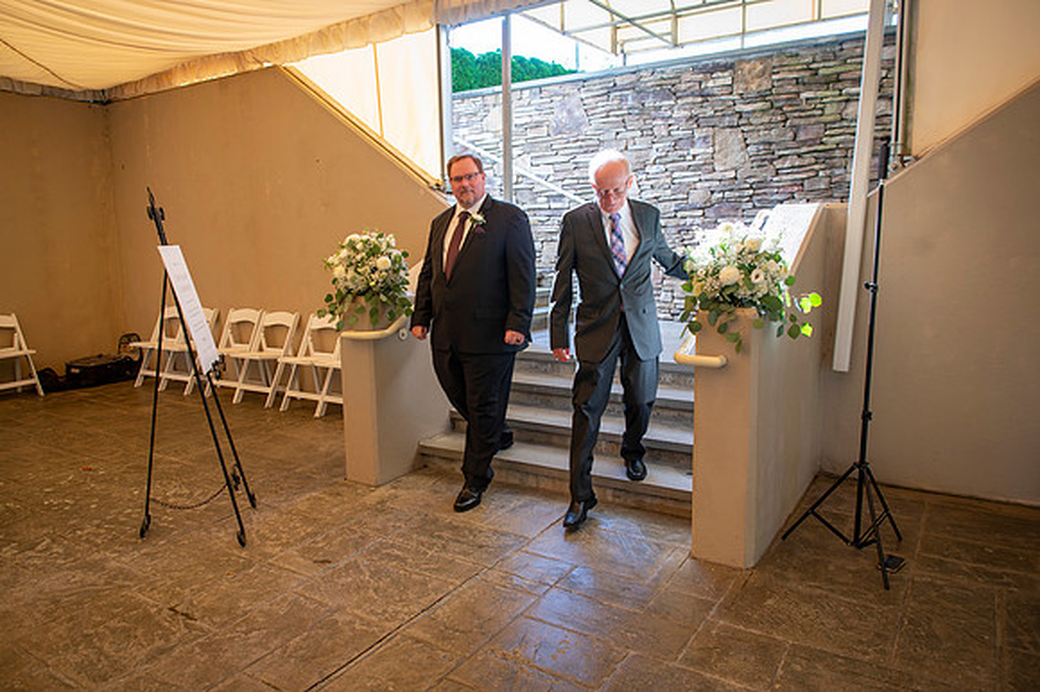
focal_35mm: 25
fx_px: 714
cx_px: 520
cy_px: 346
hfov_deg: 72.1
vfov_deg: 51.7
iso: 200
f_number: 4
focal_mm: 24
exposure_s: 1/100
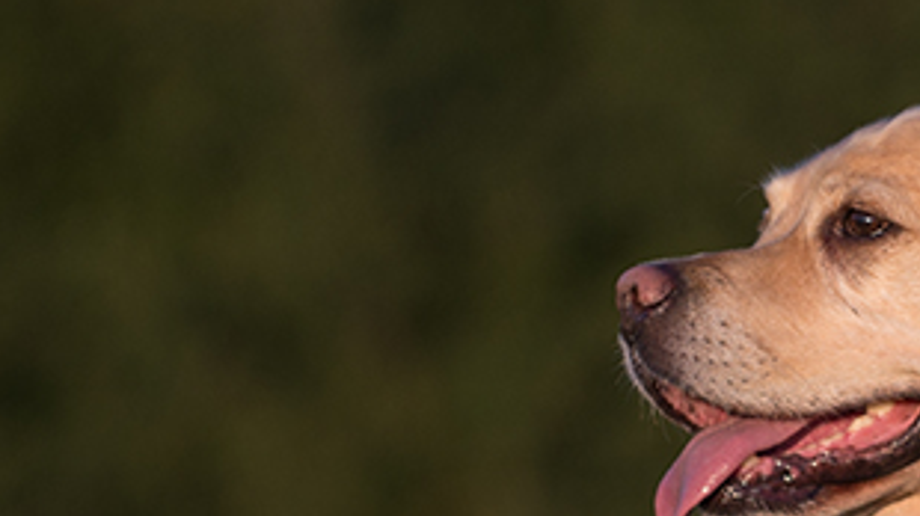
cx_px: 991
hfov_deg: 3.7
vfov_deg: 2.1
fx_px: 14385
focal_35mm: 590
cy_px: 645
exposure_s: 1/1250
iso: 220
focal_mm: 170
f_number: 4
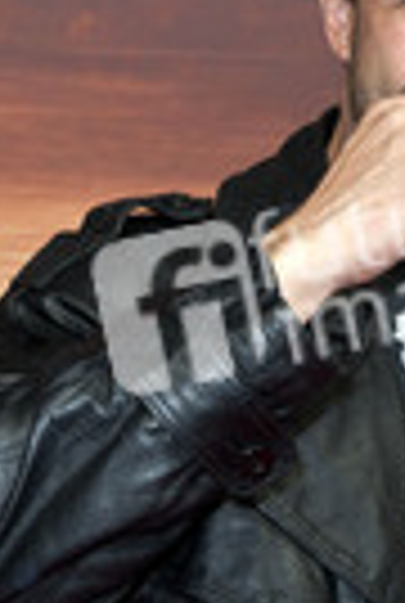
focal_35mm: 167
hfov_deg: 8.2
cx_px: 457
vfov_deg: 12.2
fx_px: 2803
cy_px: 513
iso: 800
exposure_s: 1/250
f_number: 5
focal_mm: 56
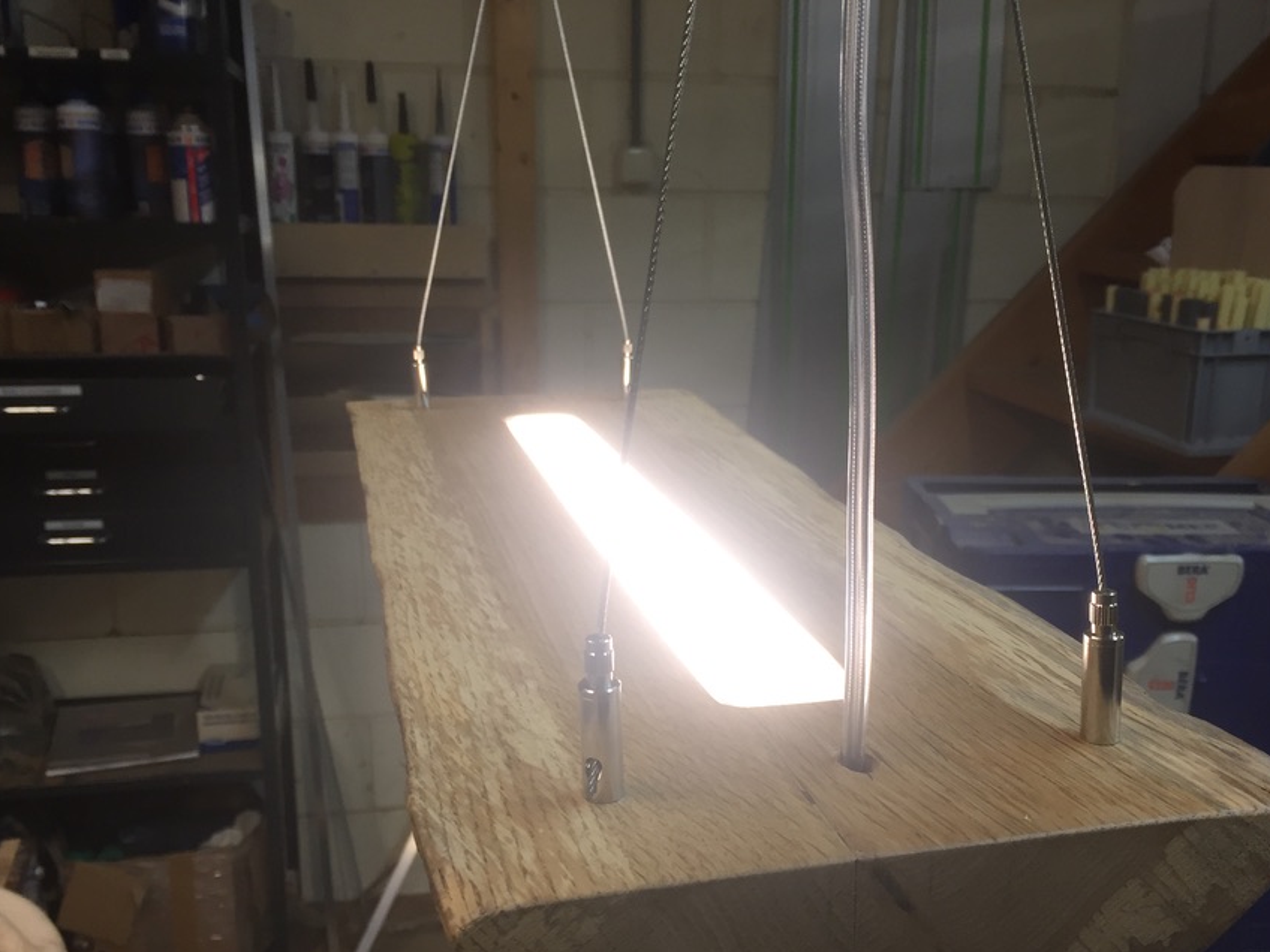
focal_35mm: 35
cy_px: 563
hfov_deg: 52.6
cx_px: 668
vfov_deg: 40.5
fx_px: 1284
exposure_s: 1/33
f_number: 2.2
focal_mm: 4.15
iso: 32
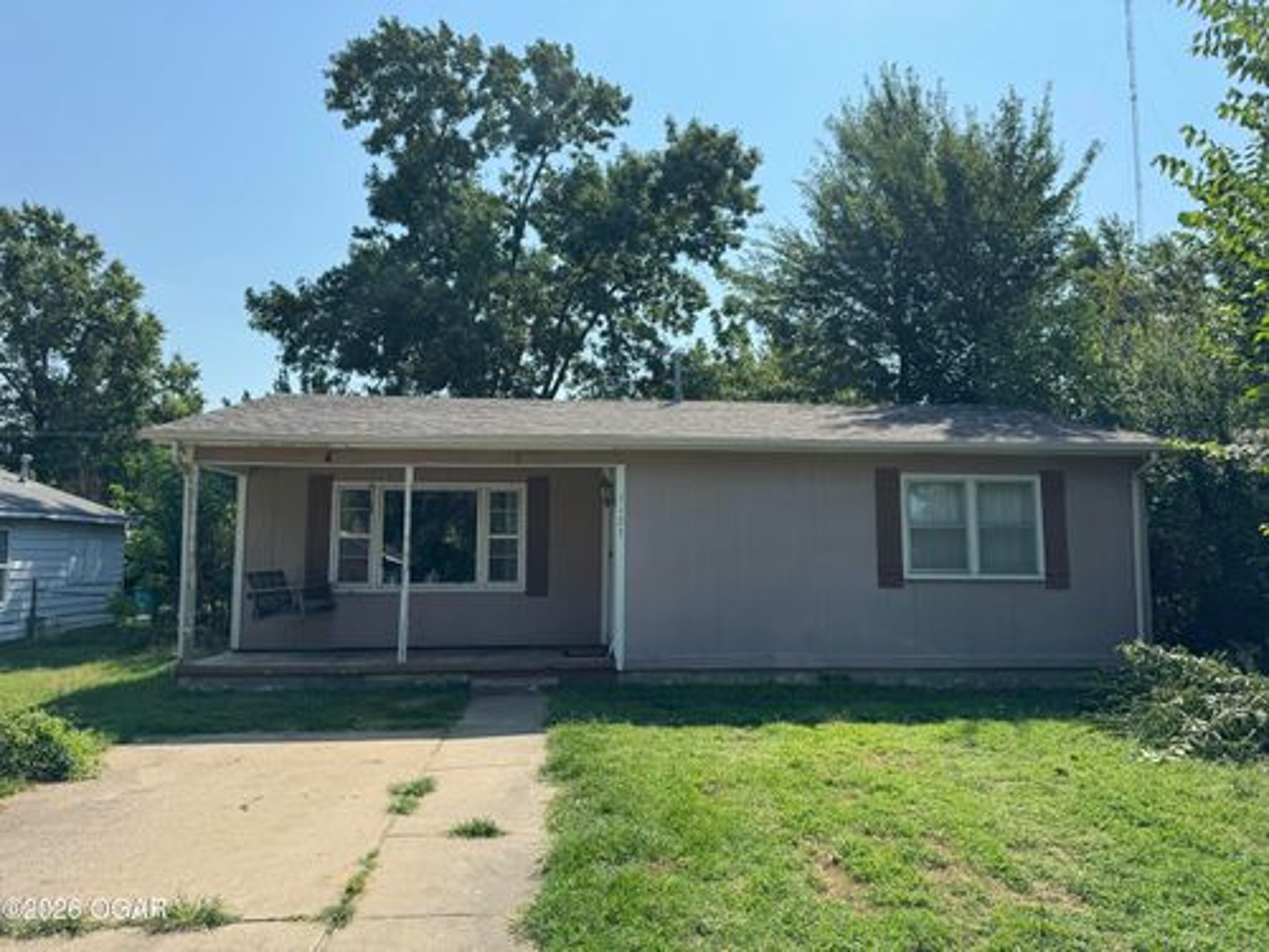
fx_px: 880
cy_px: 476
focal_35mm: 24
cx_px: 634
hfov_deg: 71.6
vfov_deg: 56.8
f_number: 1.78
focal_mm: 6.76
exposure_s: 1/3802
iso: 80
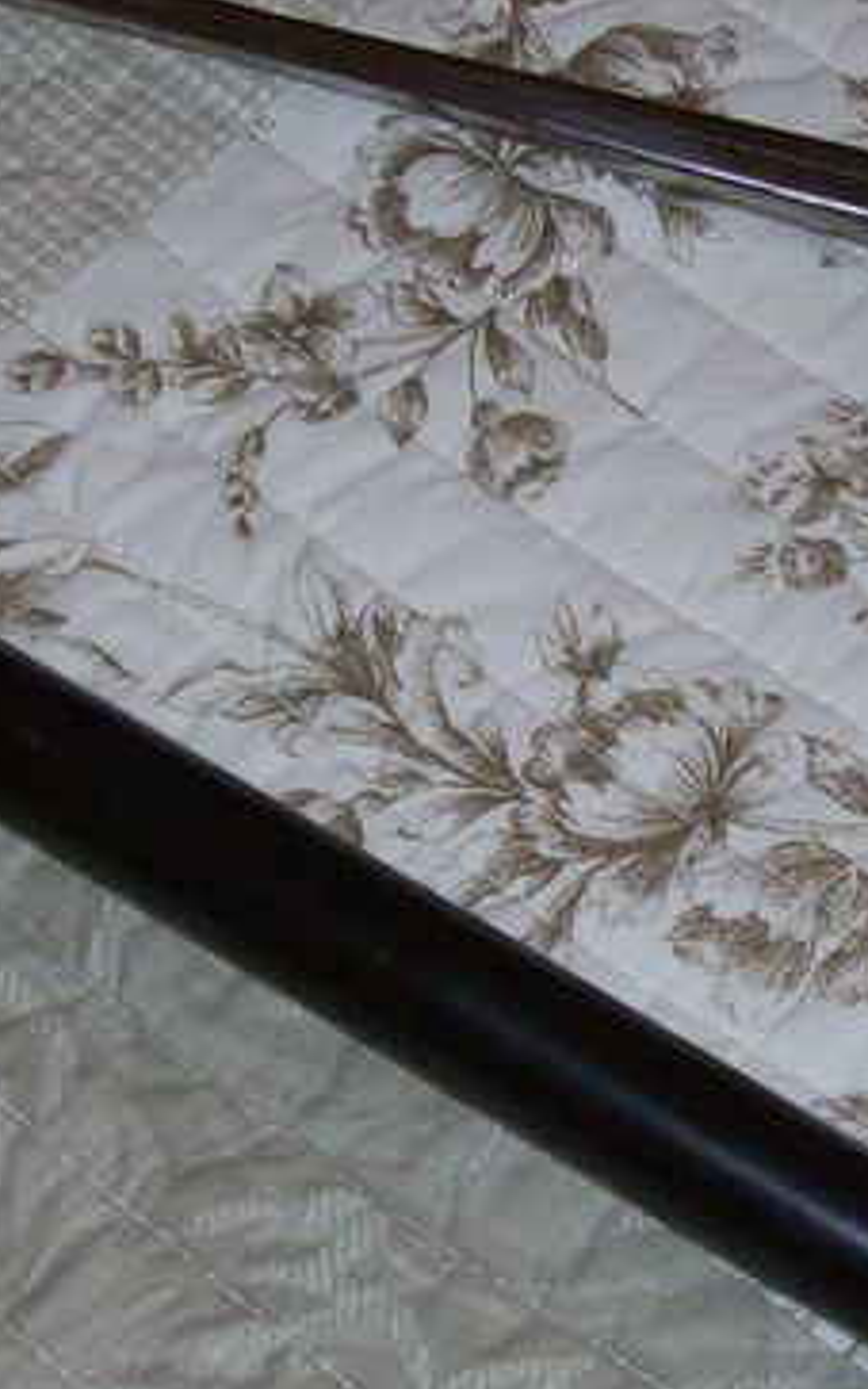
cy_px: 599
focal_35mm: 105
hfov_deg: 12.4
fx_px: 3973
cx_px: 597
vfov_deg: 19.8
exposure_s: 1/64
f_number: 2.7
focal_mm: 6
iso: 80
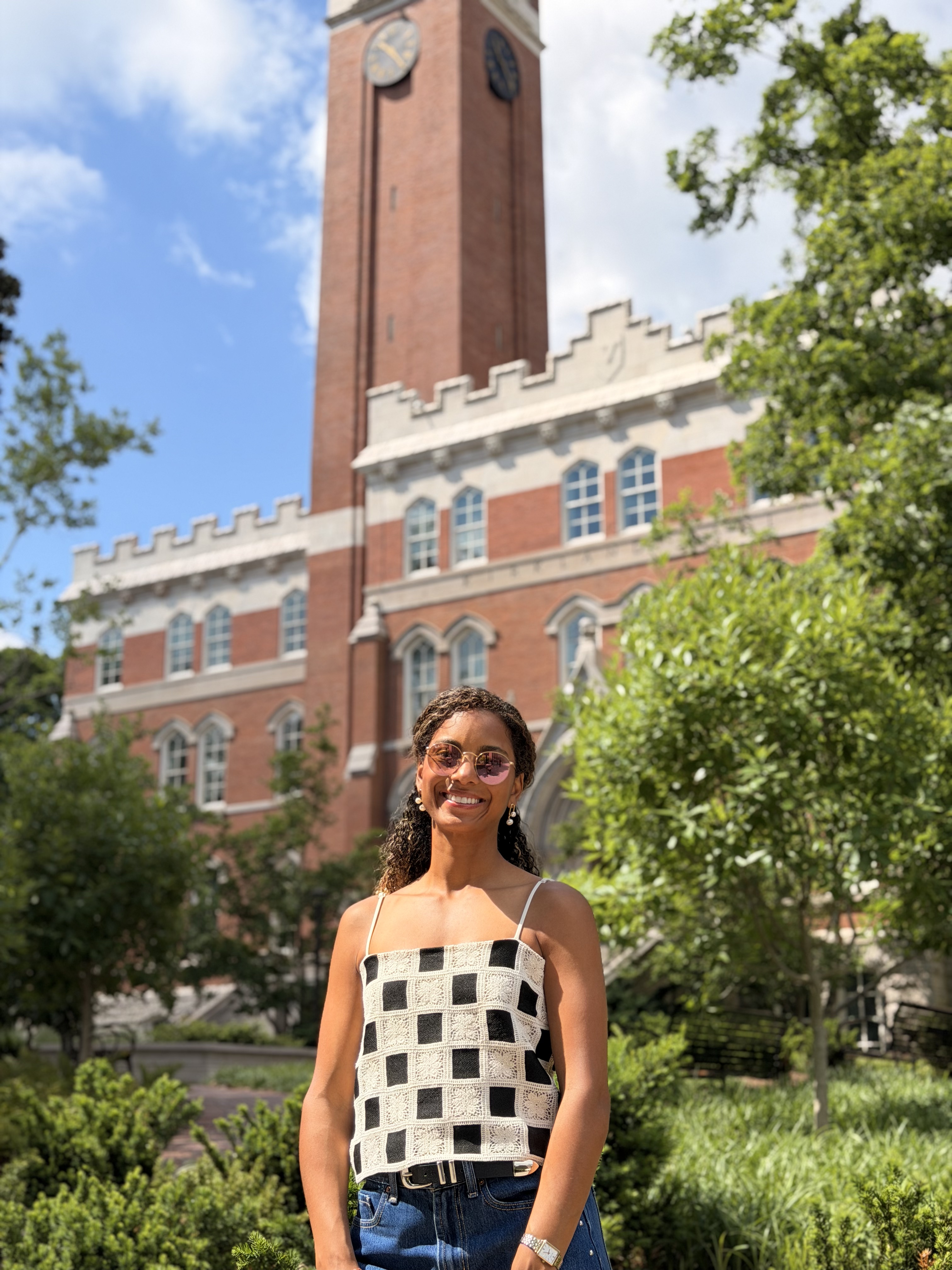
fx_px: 1760
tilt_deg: +14.9
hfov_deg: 30.3
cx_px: 476
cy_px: 635
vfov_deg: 39.7
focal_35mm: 48
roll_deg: -0.2
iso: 80
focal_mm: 6.76
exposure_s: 1/4098
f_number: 1.78
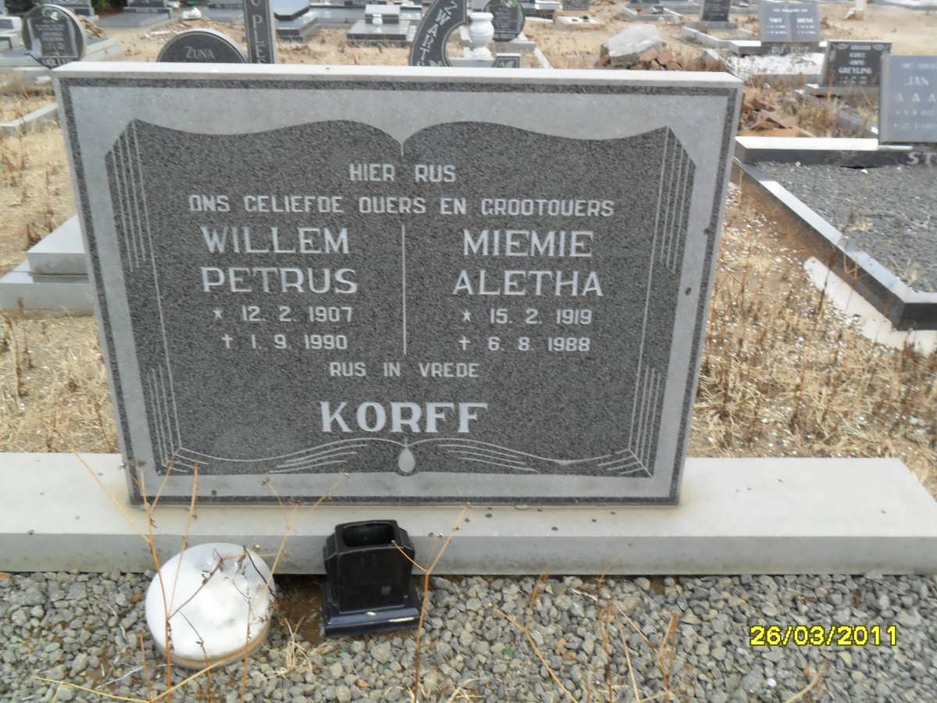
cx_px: 468
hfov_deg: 56.8
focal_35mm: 32
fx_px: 866
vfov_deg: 44.2
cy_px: 352
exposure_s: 1/90
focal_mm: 5.7
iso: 100
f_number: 3.7
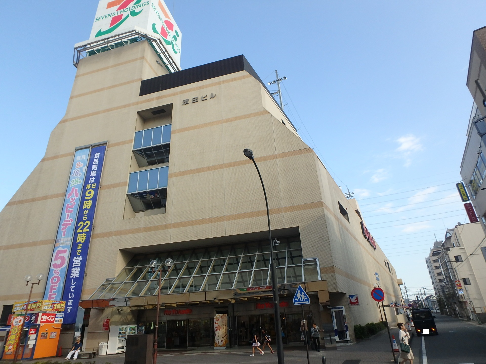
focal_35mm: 21
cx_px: 243
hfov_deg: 79.0
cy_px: 182
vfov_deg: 63.4
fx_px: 295
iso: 125
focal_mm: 3.7
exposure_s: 1/500
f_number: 3.5
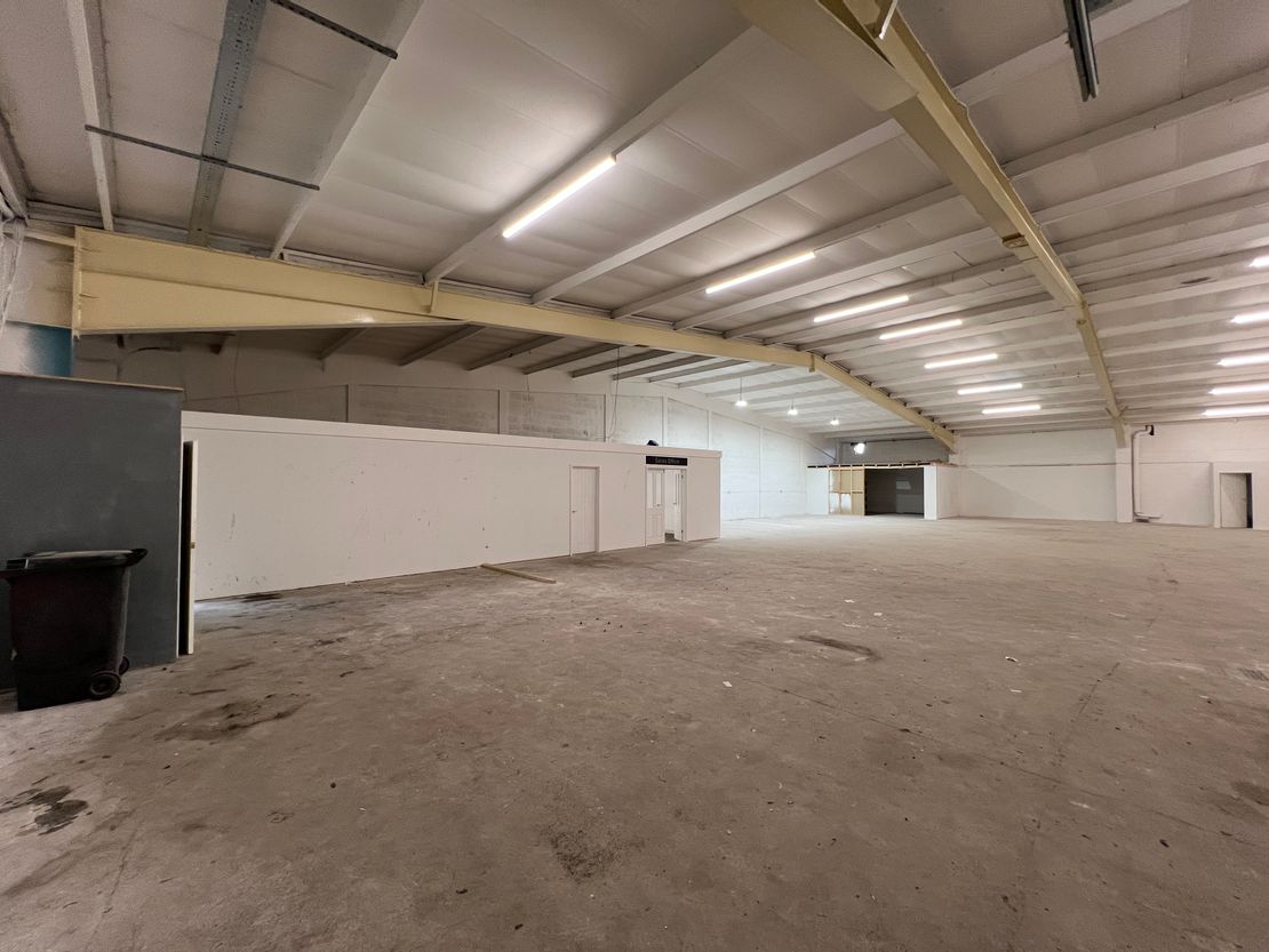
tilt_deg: +1.2
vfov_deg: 89.9
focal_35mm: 13
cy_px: 476
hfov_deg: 106.2
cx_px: 634
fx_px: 477
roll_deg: +0.8
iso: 125
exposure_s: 1/100
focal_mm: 1.57
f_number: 1.8
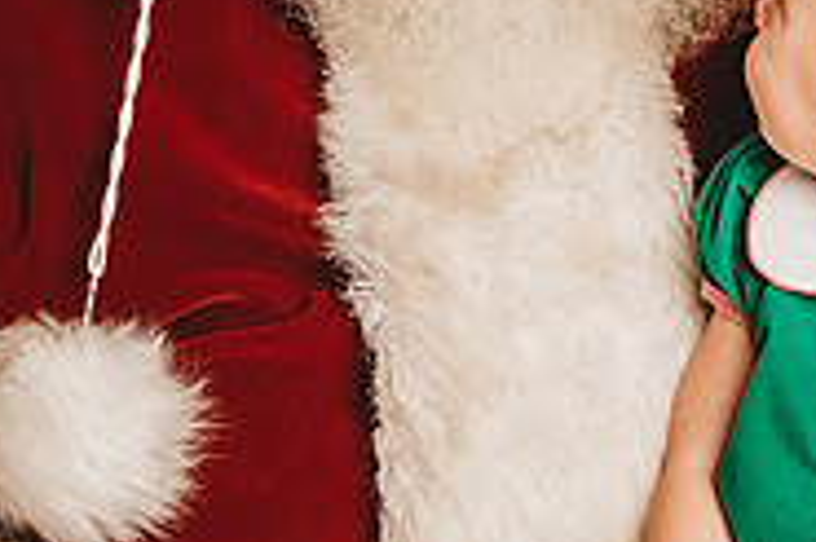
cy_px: -161
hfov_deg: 11.3
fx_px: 4122
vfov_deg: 7.4
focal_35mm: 182
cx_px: 538
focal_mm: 58
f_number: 4
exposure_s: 1/160
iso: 100
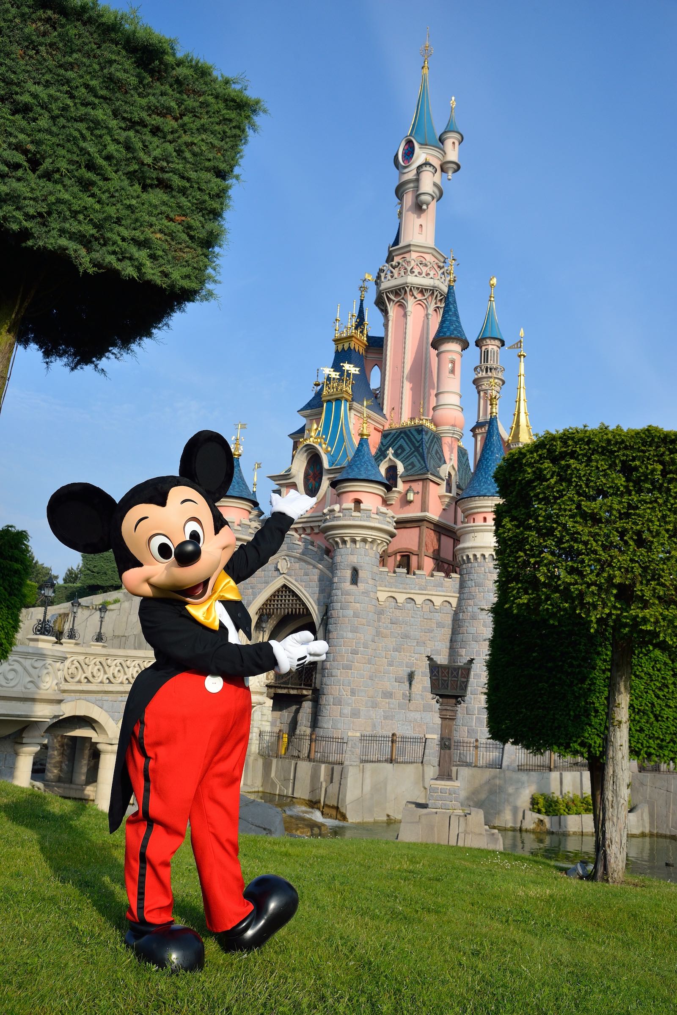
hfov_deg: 43.6
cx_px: 338
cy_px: 508
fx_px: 845
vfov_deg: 61.9
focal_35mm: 30
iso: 640
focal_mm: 30
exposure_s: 1/800
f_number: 10
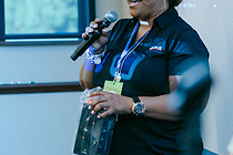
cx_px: 186
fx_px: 893
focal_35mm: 138
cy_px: 73
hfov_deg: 14.8
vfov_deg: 9.9
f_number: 2
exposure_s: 1/200
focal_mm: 50
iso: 640
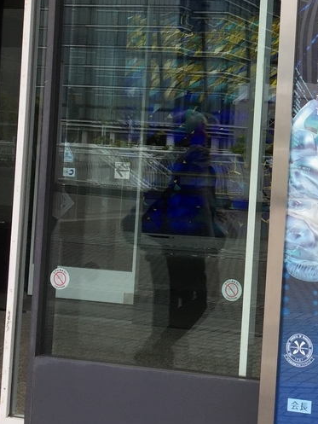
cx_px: 360
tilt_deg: +2.9
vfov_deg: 27.6
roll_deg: -2.2
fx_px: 857
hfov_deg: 20.0
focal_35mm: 70
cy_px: 148
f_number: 2.2
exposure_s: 1/590
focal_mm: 4.15
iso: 32
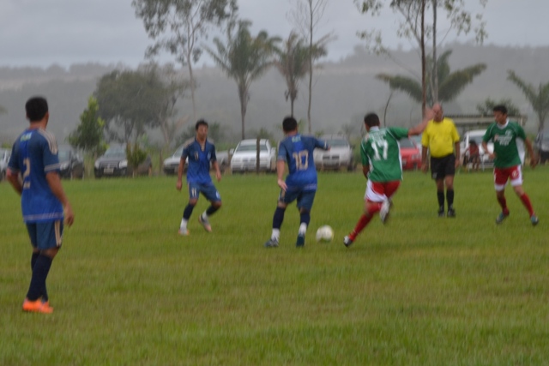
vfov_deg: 16.6
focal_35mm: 82
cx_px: 274
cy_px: 183
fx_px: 1258
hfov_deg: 24.6
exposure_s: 1/80
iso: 100
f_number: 5.6
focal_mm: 55
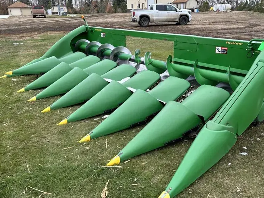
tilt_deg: -24.1
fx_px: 236
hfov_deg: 58.3
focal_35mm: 31
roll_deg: +0.9
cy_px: 120
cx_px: 144
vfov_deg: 45.2
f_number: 1.78
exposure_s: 1/816
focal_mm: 6.86
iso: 80
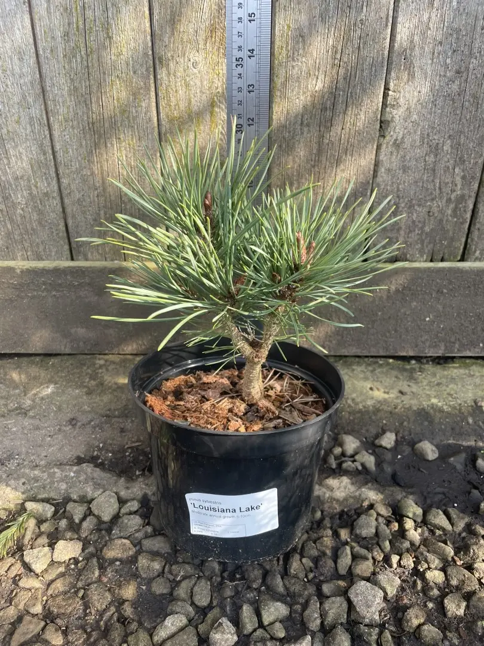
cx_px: 242
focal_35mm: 26
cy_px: 323
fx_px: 485
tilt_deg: -28.0
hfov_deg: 53.1
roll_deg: +0.8
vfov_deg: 67.3
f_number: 1.6
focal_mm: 4.2
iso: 32
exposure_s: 1/359
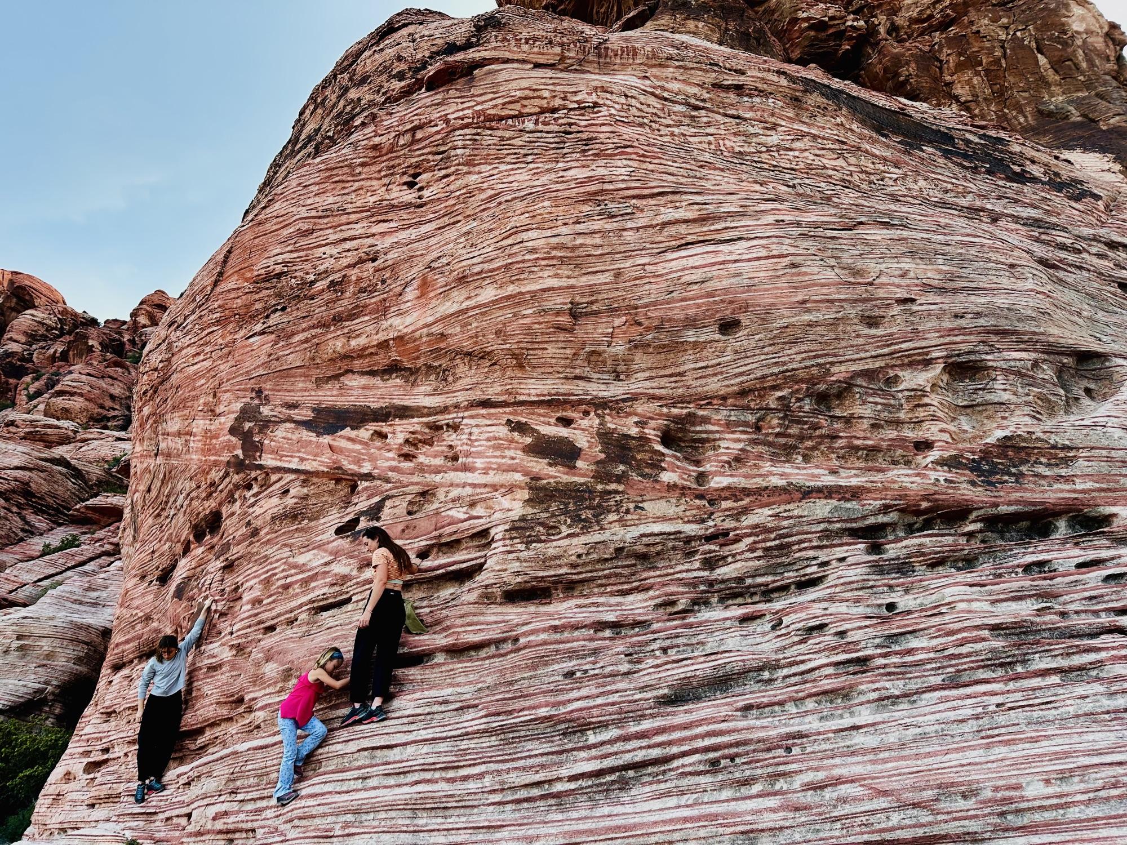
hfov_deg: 71.6
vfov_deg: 56.8
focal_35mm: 24
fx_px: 781
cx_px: 564
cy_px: 422
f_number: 1.78
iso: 64
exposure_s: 1/189
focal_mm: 6.86
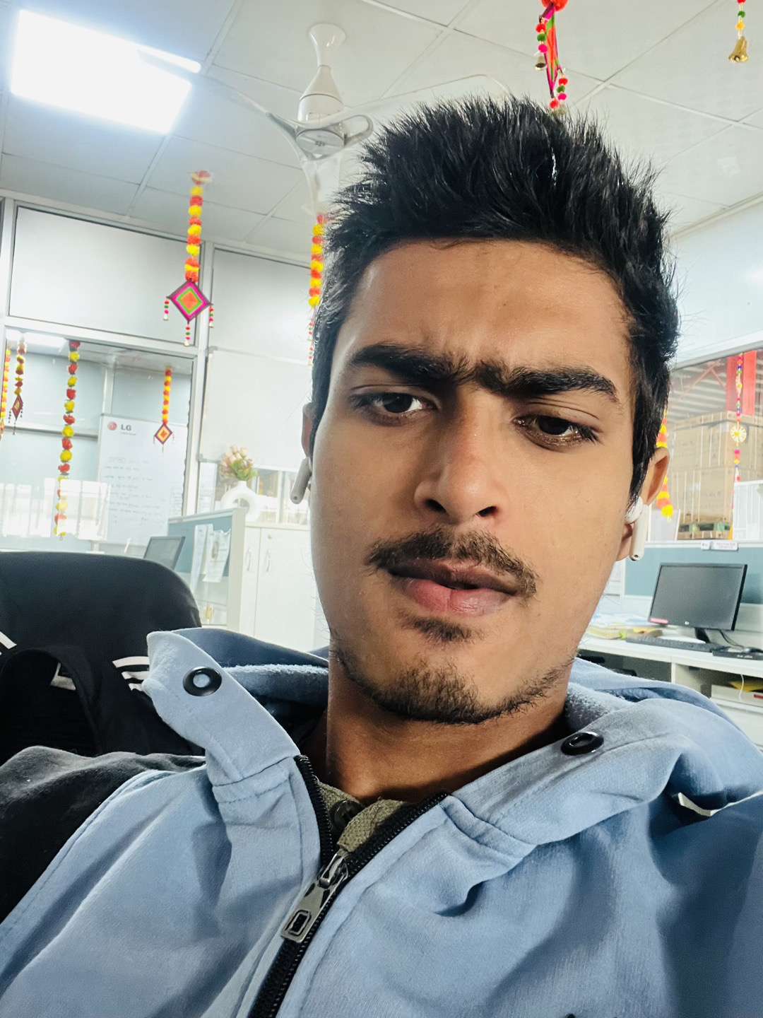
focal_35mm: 30
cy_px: 509
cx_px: 382
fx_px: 882
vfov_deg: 60.0
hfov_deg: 46.8
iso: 400
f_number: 2.2
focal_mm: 2.71
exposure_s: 1/25
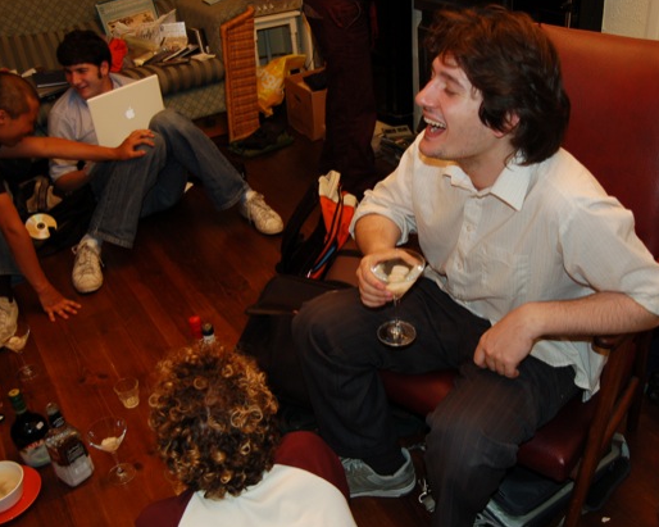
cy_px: 258
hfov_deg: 51.1
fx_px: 683
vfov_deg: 42.2
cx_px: 405
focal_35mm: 35
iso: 400
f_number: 3.8
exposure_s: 1/15
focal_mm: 20
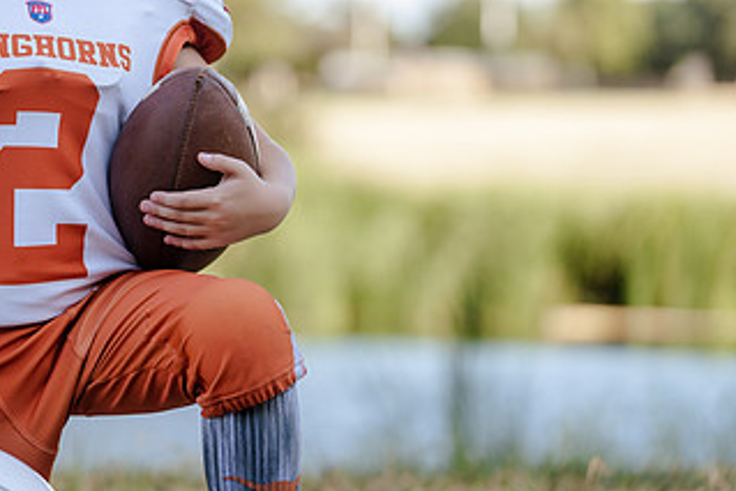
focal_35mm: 211
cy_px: 63
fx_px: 4316
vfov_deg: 6.5
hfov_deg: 9.7
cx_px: 90
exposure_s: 1/320
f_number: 3.2
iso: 125
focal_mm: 116
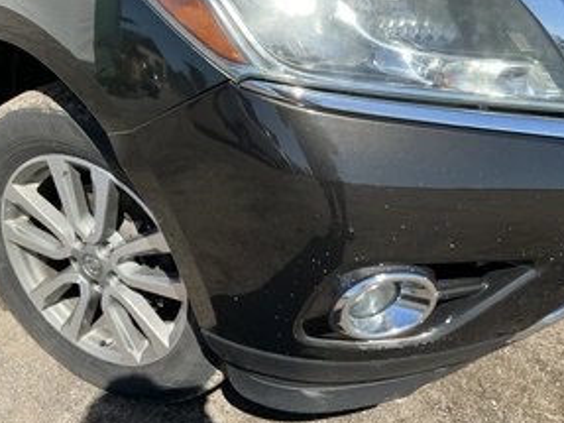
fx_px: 635
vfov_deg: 36.8
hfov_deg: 47.6
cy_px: 226
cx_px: 338
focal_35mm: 39
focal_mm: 3
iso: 25
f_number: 1.8
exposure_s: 1/1035
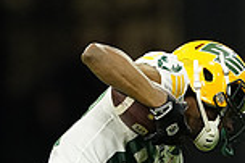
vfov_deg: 0.6
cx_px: 100
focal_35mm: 2294
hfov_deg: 0.9
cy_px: 212
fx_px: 15595
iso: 5000
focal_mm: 600
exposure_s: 1/1600
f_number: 4
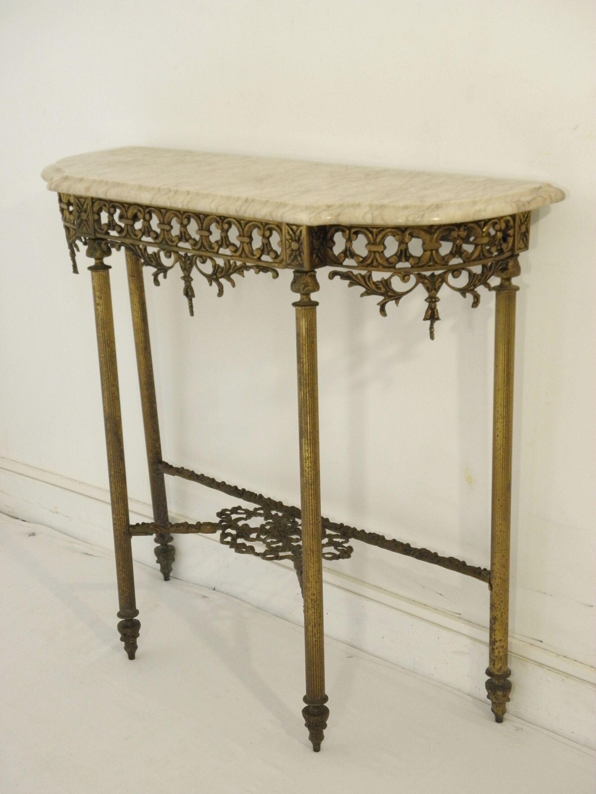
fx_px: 1148
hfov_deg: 29.1
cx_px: 298
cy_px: 397
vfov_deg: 38.2
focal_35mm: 50
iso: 200
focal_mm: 9.1
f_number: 4
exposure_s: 1/30
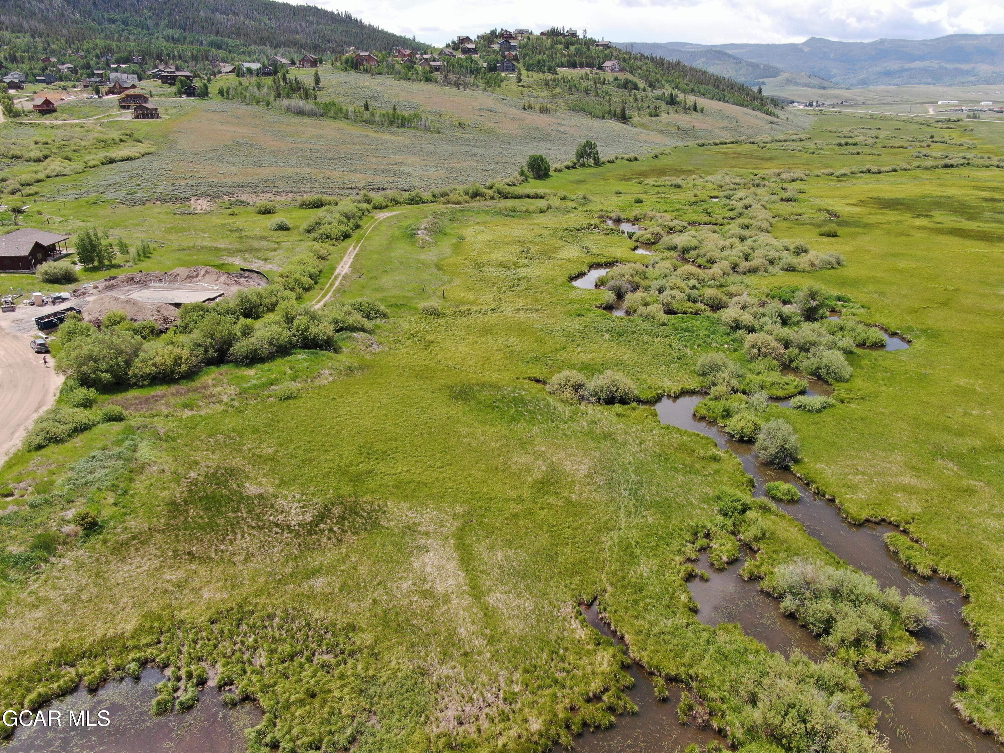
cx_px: 502
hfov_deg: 67.3
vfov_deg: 53.1
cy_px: 376
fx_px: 754
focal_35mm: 26
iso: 100
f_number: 2.9
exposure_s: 1/800
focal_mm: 4.68
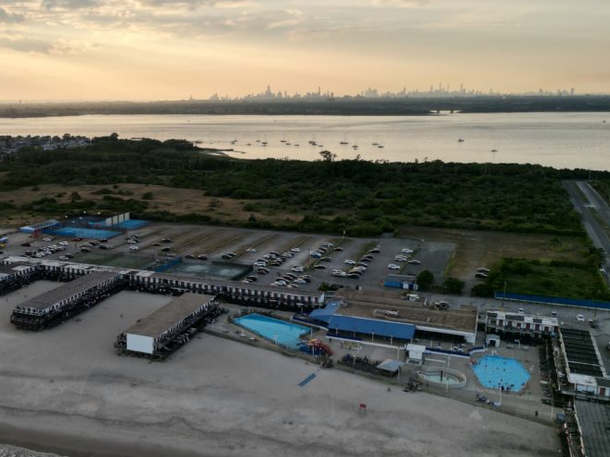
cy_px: 250
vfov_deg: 36.8
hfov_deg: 45.8
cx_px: 137
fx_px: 687
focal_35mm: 39
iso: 110
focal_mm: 6.72
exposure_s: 1/1600
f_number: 1.7
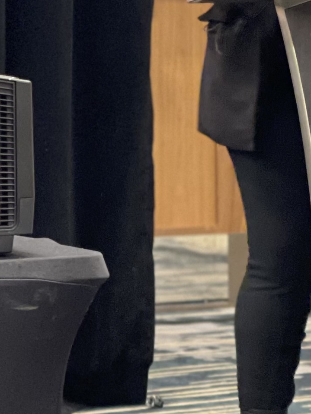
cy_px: -53
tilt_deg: +1.0
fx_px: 3223
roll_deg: +0.9
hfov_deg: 5.5
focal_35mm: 269
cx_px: 47
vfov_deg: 7.3
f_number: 2.2
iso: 400
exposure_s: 1/33
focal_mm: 7.5
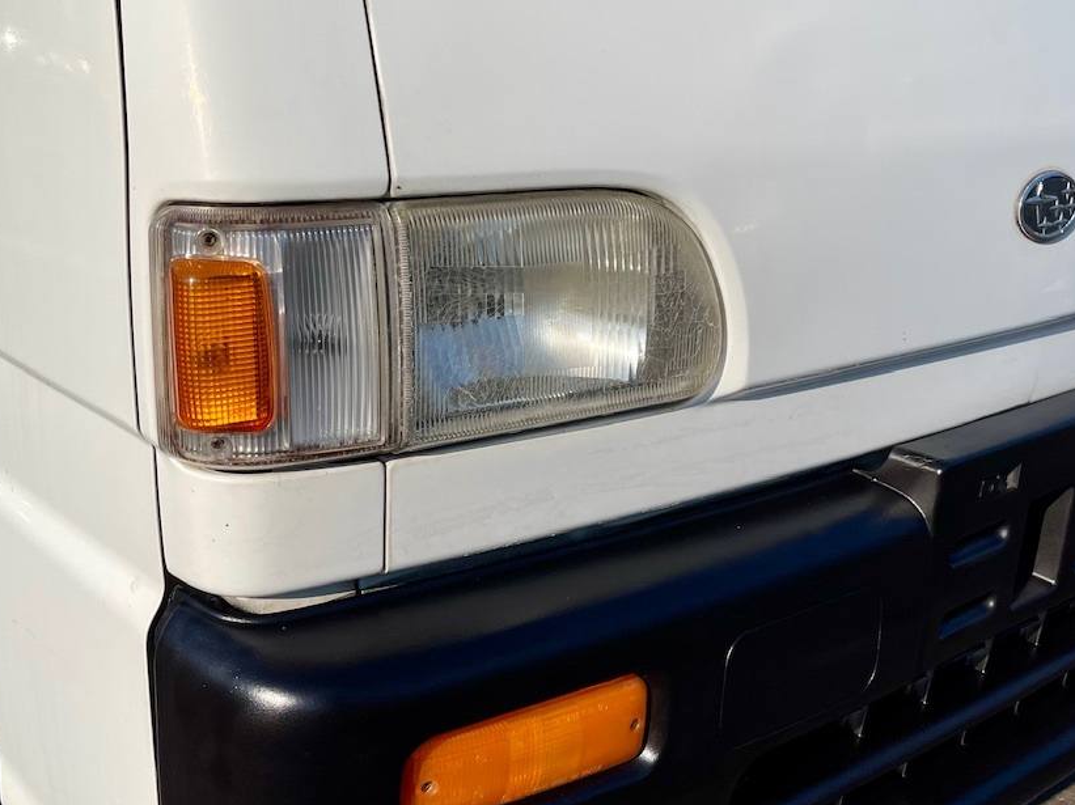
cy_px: 367
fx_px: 1211
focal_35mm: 39
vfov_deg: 36.8
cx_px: 462
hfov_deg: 47.7
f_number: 1.6
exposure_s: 1/7407
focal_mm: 5.1
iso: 32
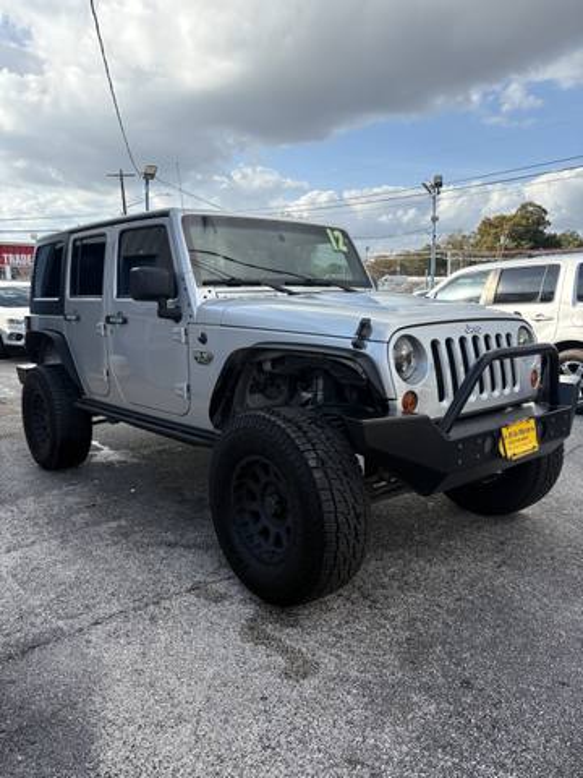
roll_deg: +0.4
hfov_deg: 53.1
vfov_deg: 67.3
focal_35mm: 26
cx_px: 292
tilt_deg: -10.2
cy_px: 389
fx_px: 584
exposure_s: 1/2208
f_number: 1.6
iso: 50
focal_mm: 5.96
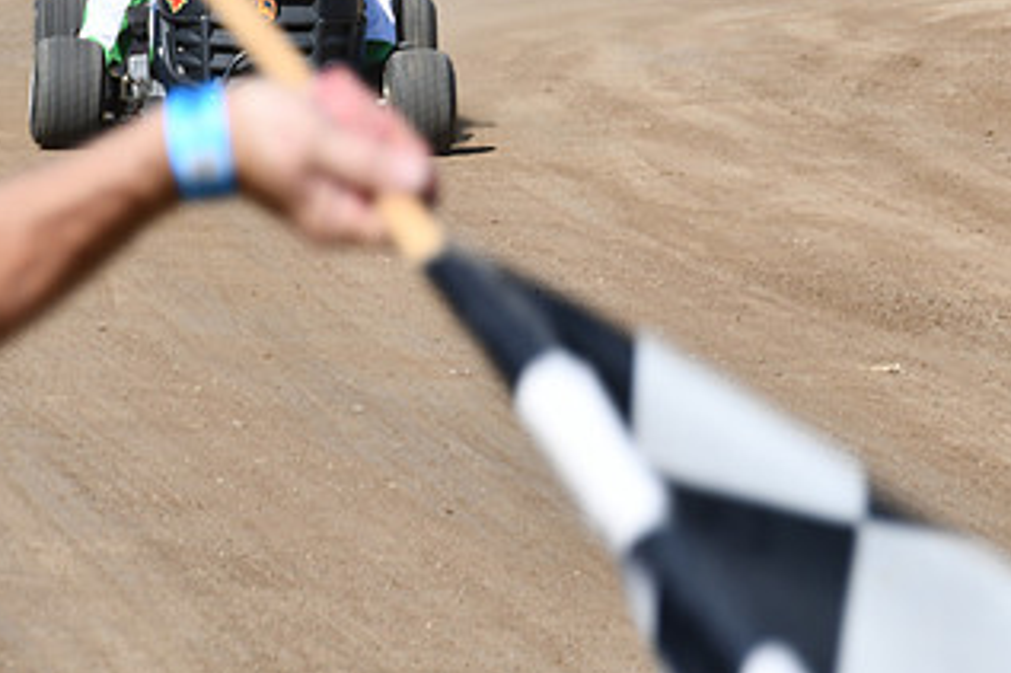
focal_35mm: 357
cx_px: 772
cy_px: 85
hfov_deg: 5.8
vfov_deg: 3.8
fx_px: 10020
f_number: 8
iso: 100
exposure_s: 1/250
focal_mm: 130
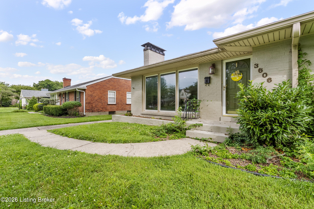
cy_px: 104
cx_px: 157
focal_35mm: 16
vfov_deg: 73.8
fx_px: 140
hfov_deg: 96.7
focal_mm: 16
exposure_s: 1/250
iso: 400
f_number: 11
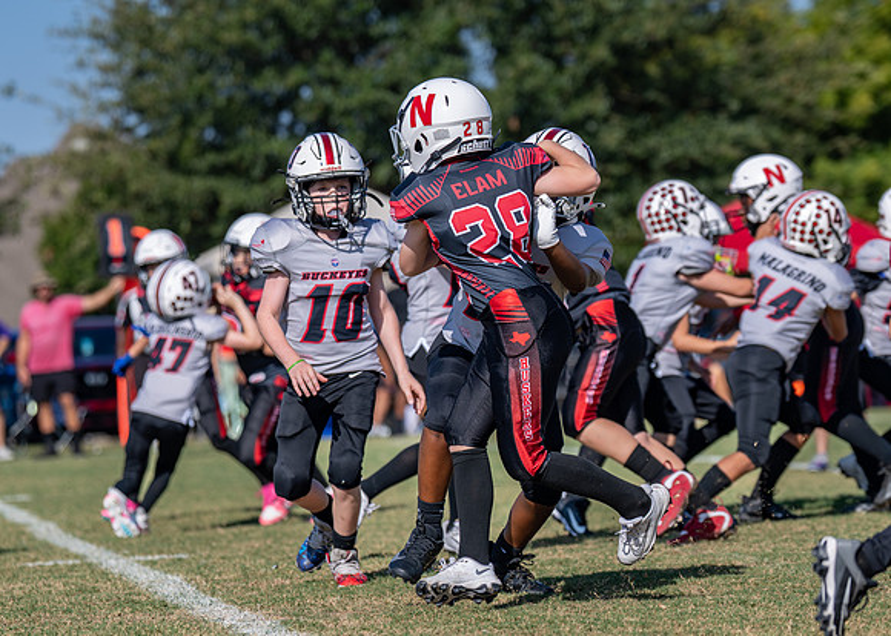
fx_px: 4990
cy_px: 323
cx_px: 486
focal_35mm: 197
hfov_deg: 10.2
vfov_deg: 7.3
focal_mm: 119
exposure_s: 1/2500
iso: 100
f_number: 2.8
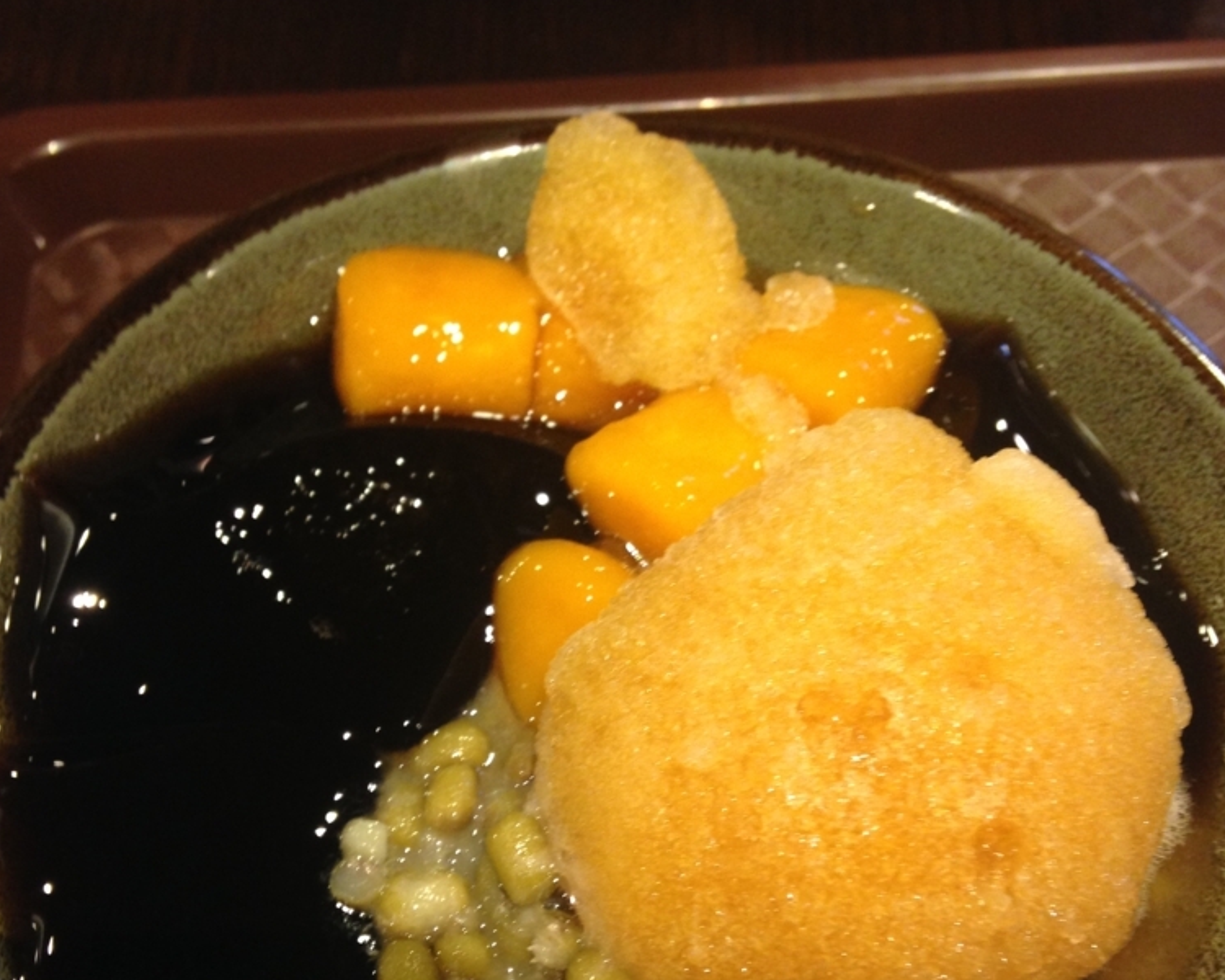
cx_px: 603
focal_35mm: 44
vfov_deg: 33.9
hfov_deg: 42.0
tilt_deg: -63.6
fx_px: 1595
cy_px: 635
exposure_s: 1/20
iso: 125
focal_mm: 4.12
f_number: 2.4
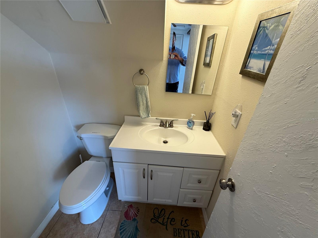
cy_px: 119
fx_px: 129
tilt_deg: -25.4
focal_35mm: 14
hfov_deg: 102.1
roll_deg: -1.0
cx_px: 159
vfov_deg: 85.7
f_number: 2.2
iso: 100
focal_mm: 2.22
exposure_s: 1/120
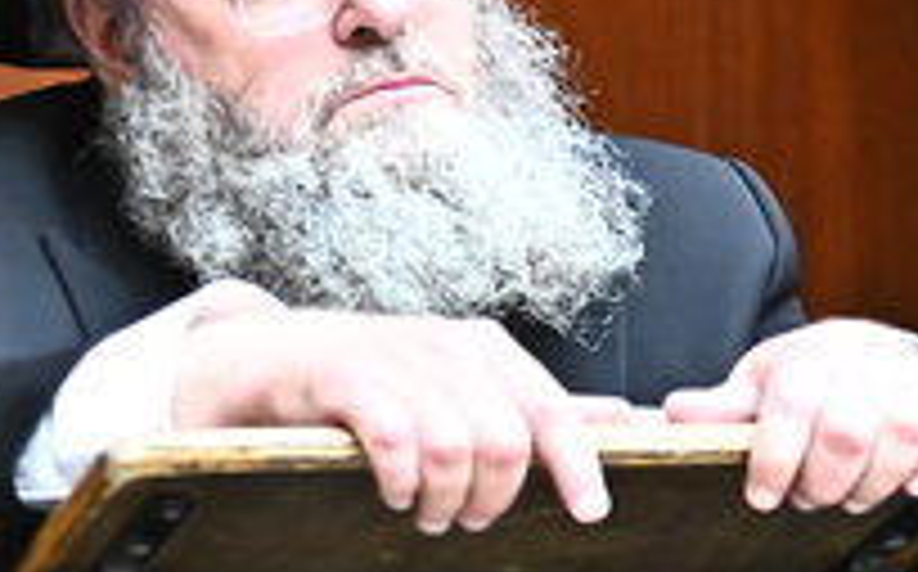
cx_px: 1350
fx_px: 6648
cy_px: 804
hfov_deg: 7.8
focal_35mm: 266
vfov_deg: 4.9
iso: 3200
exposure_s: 1/160
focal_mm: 38
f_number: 2.8
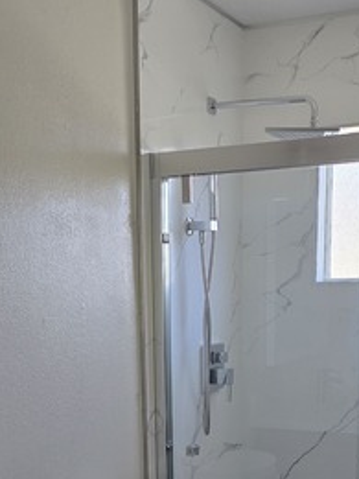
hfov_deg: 24.8
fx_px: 816
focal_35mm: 59
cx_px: 151
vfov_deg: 30.9
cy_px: 450
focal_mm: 6.3
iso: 125
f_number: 1.7
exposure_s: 1/180
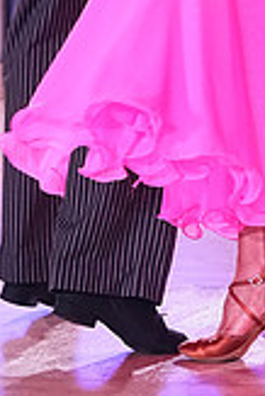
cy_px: -216
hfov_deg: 3.2
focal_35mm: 427
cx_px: 208
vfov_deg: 4.8
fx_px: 4704
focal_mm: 80
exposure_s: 1/250
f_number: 7.1
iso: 3200
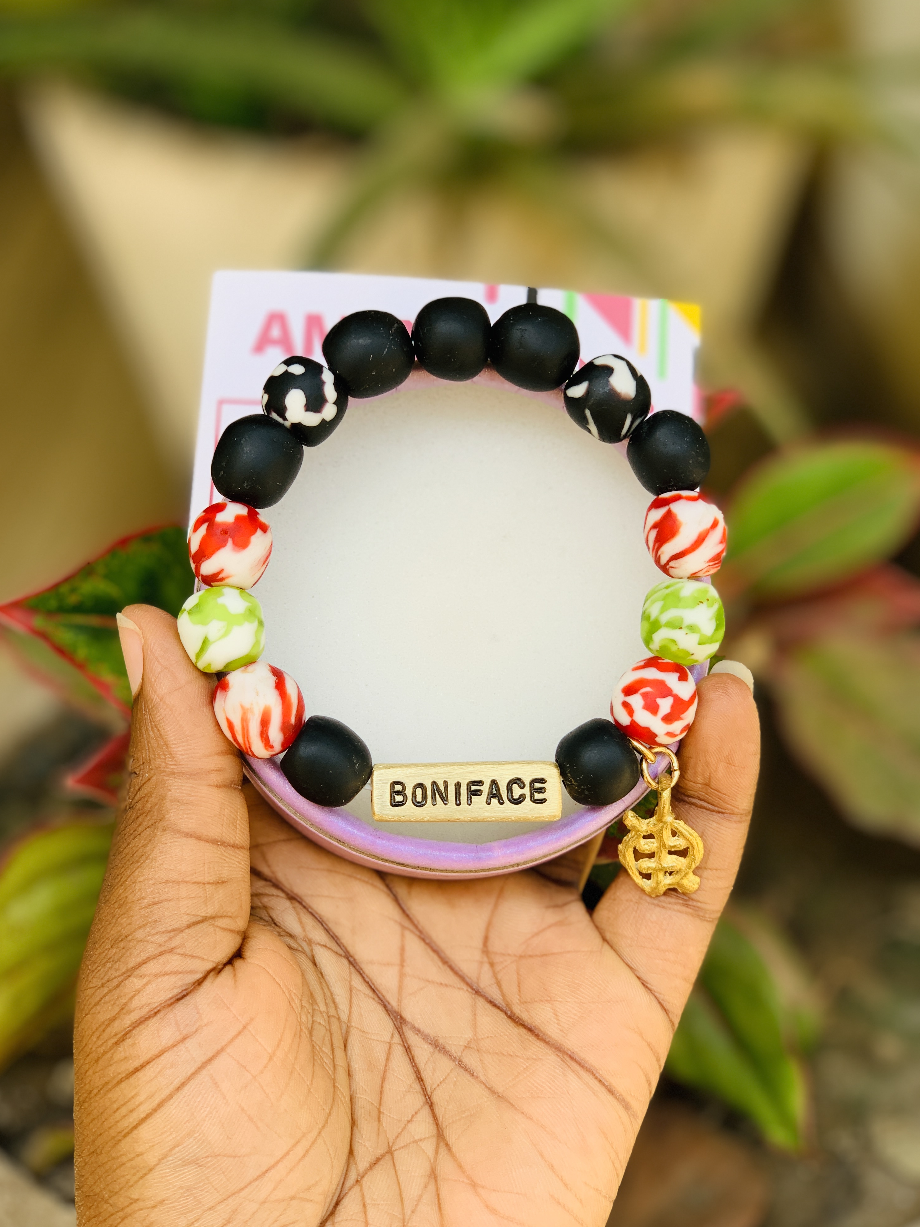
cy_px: 616
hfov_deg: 27.5
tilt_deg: -30.6
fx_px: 1878
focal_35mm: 53
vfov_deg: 36.2
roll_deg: -0.8
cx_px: 456
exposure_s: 1/122
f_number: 2.4
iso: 16
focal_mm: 6
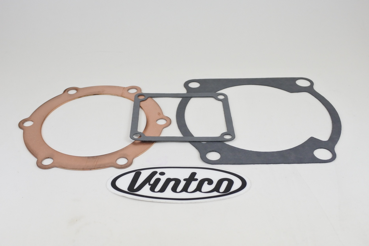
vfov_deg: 42.3
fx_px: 318
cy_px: 123
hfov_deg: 60.3
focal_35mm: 31
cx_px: 184
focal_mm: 11.6
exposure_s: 1/200
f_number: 3.8
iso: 400
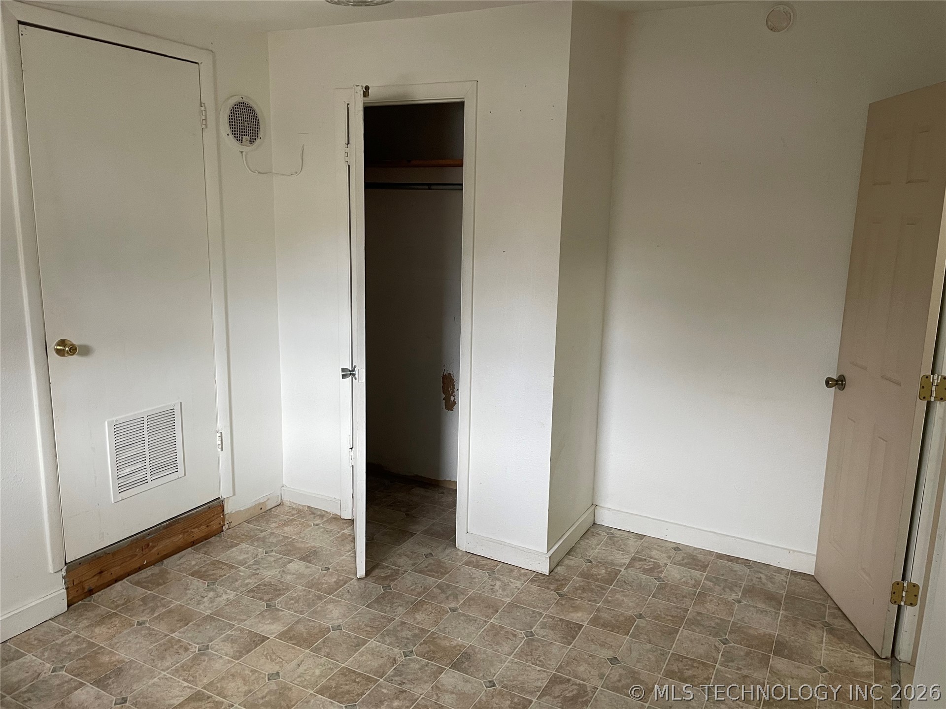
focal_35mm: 26
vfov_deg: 53.1
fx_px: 711
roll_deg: -1.1
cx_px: 473
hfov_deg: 67.3
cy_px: 354
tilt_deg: -11.0
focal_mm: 4.2
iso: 200
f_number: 1.6
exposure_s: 1/60
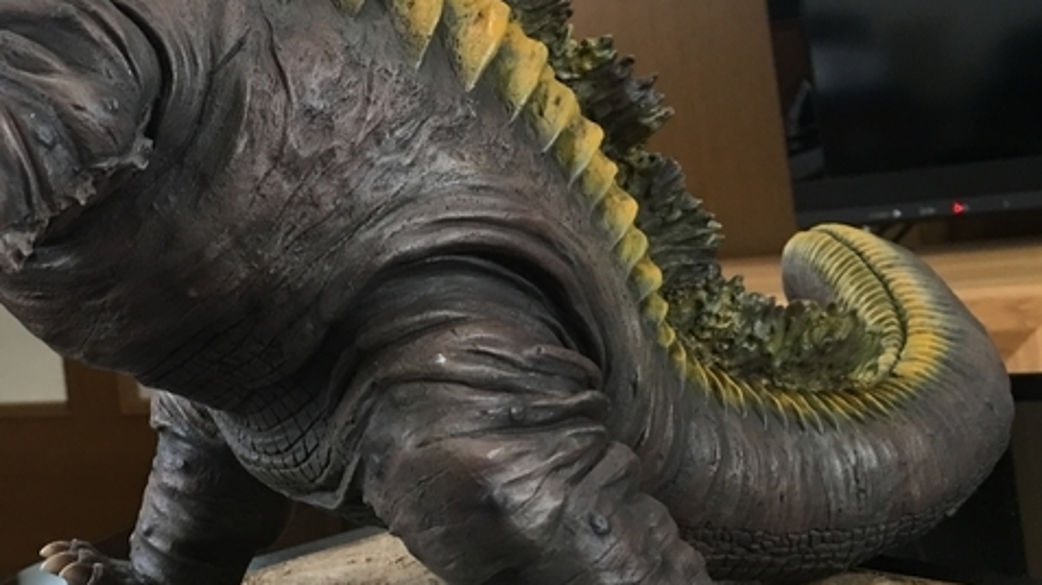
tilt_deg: -0.5
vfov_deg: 22.4
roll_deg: +7.3
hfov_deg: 37.7
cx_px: 199
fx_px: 1464
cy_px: 157
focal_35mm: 53
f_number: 2.2
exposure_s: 1/15
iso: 64
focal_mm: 4.15
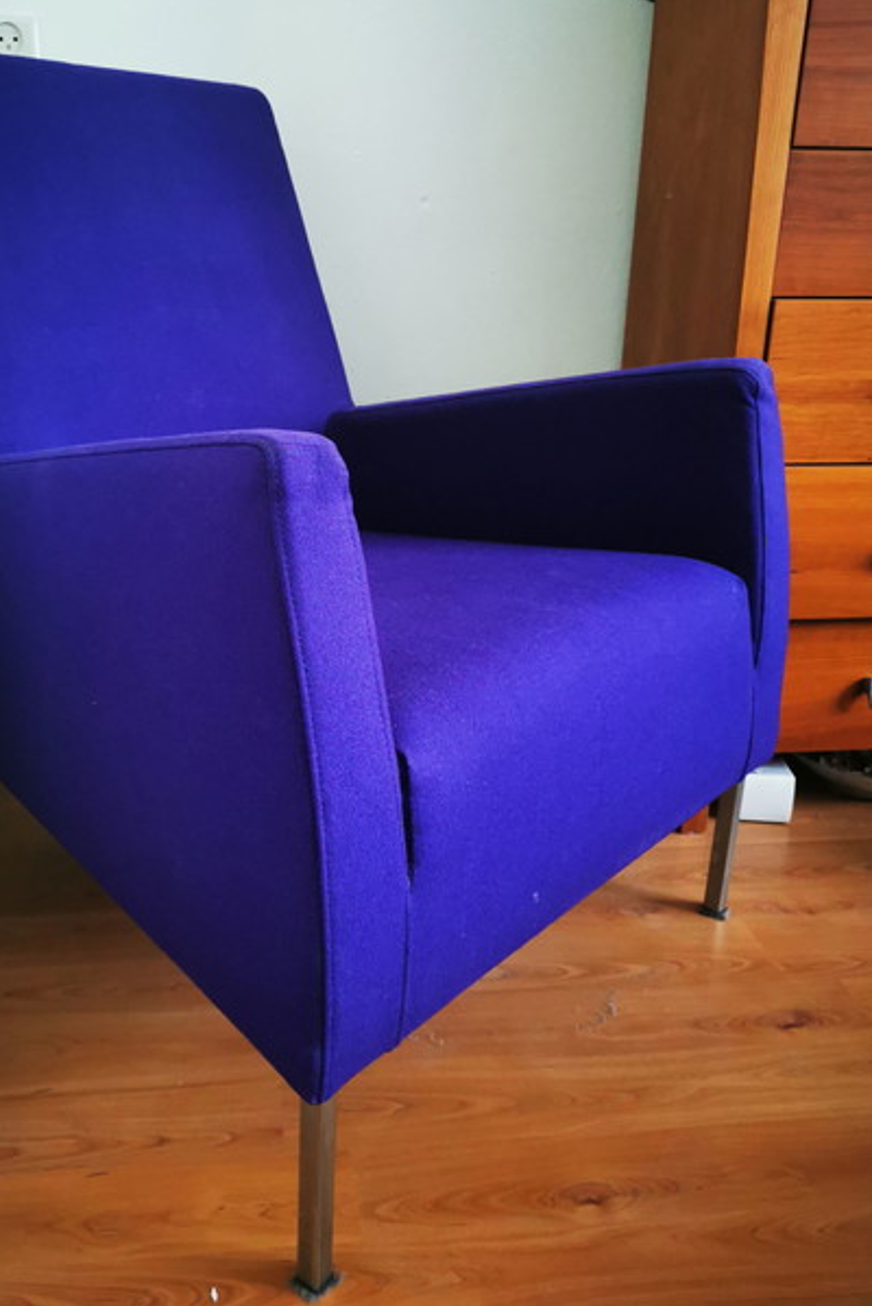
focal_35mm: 32
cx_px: 327
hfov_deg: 40.9
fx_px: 1161
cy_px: 594
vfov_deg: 58.6
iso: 400
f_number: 1.8
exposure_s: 1/50
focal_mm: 5.58
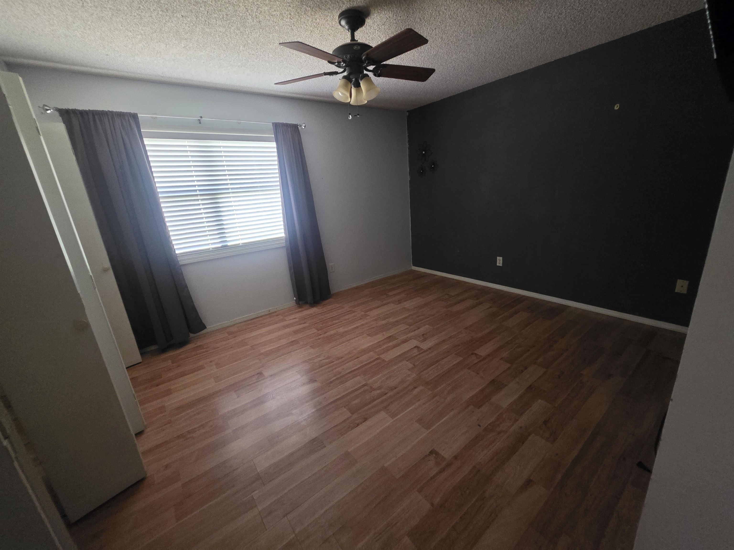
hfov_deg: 106.2
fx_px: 276
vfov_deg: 89.9
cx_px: 367
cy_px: 275
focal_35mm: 13
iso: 1250
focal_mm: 2.2
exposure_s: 1/40
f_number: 1.9
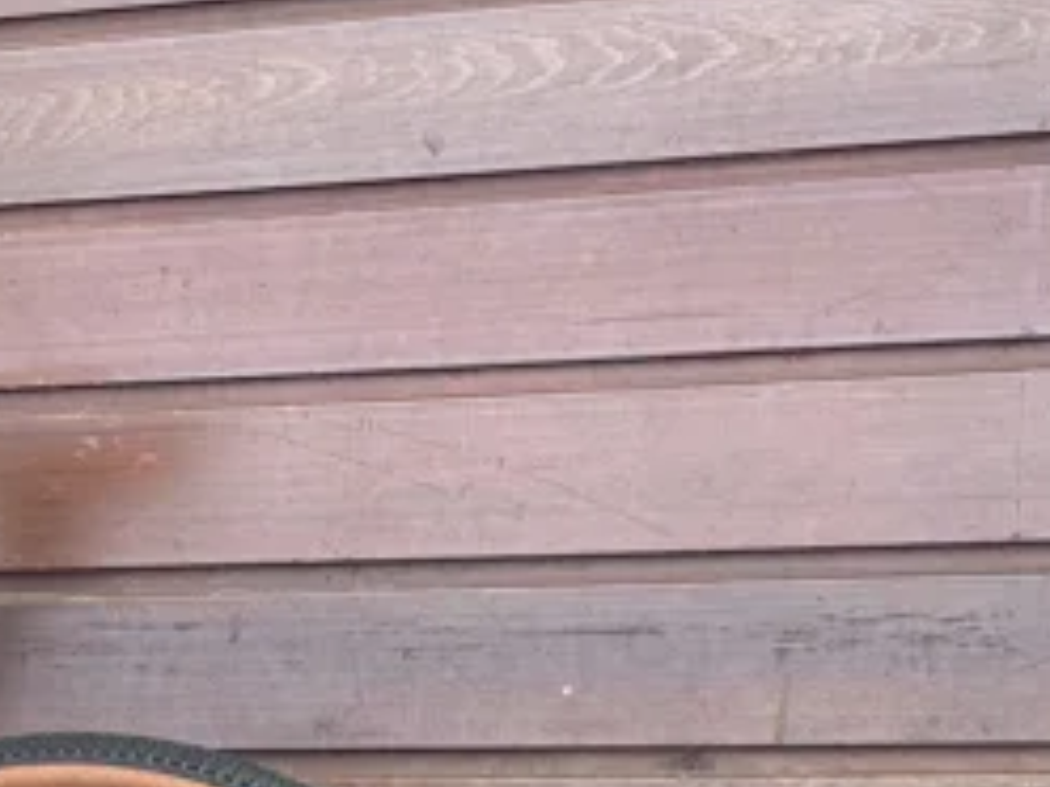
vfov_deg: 9.3
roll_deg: +0.6
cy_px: 1130
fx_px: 4702
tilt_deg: -3.4
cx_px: -402
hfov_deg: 12.3
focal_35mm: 155
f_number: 1.78
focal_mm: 6.76
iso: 64
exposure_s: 1/259
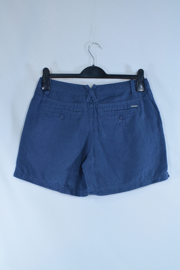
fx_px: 337
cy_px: 135
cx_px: 90
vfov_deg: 43.6
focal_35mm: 45
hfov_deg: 29.9
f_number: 13
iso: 3200
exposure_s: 1/160
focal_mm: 30
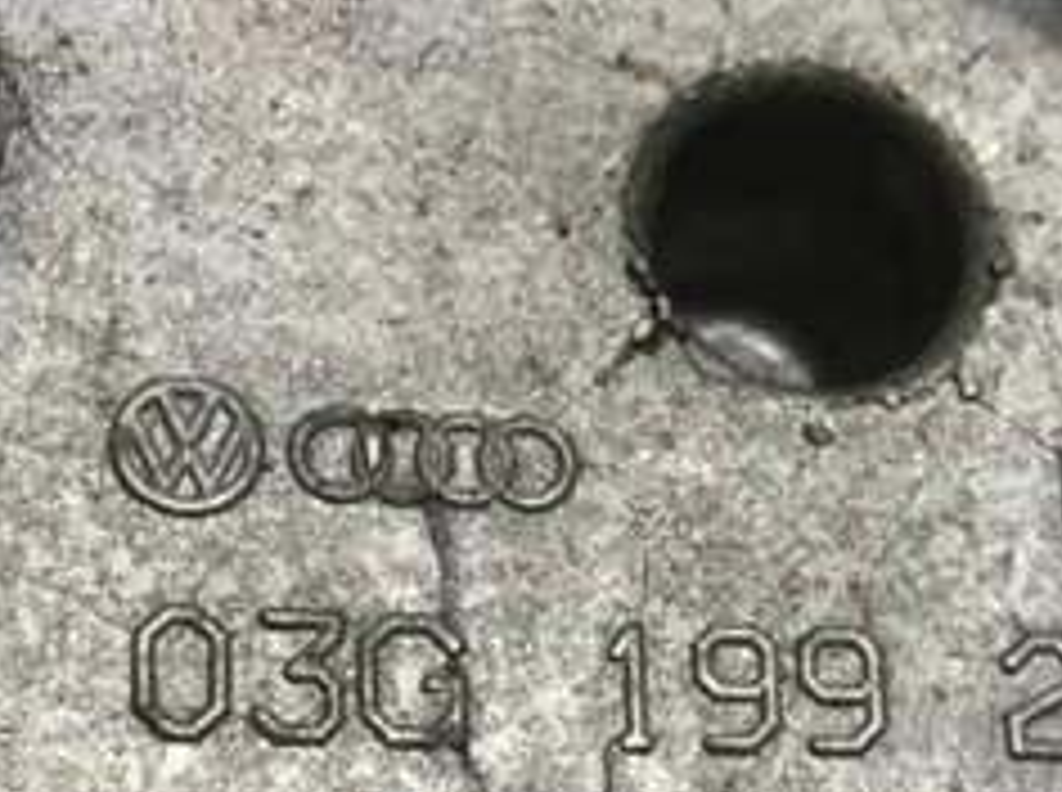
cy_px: 857
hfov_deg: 25.6
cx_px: 706
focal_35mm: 76
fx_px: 2327
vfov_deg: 18.6
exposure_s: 1/17
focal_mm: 3.99
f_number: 1.8
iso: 50
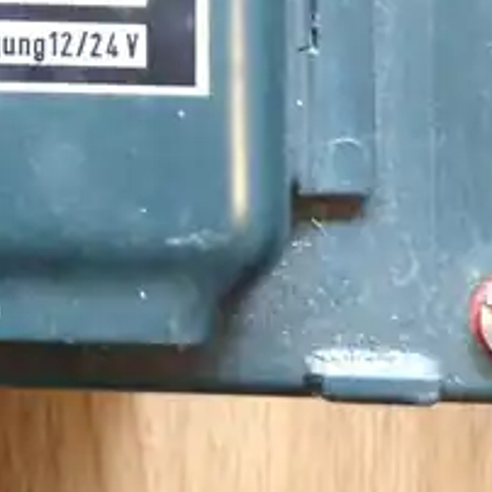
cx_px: -117
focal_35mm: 153
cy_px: -170
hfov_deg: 11.2
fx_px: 2460
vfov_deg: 11.1
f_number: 2.4
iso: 160
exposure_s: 1/15
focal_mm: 4.28
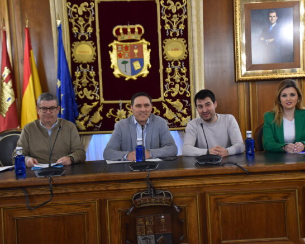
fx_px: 538
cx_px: 169
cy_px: 122
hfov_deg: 31.6
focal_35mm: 60
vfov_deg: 25.6
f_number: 4.2
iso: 800
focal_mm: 35
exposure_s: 1/60
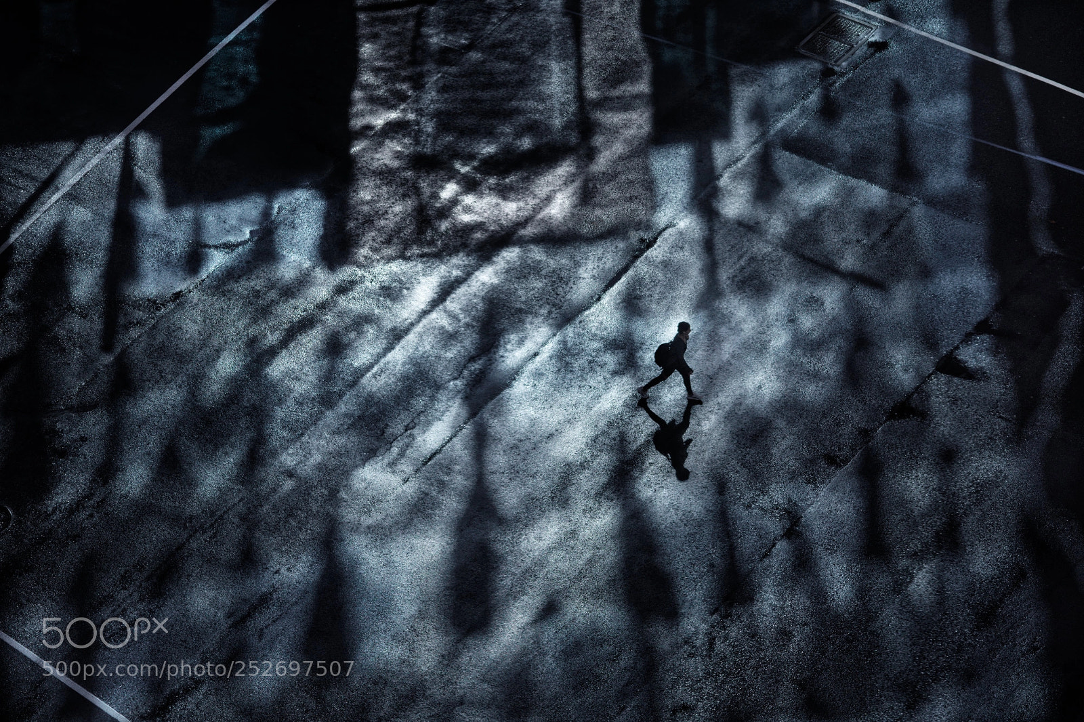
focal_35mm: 128
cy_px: 361
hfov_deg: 16.1
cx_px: 542
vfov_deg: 10.7
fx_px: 3838
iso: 100
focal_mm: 85
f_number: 5.6
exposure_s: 1/2000
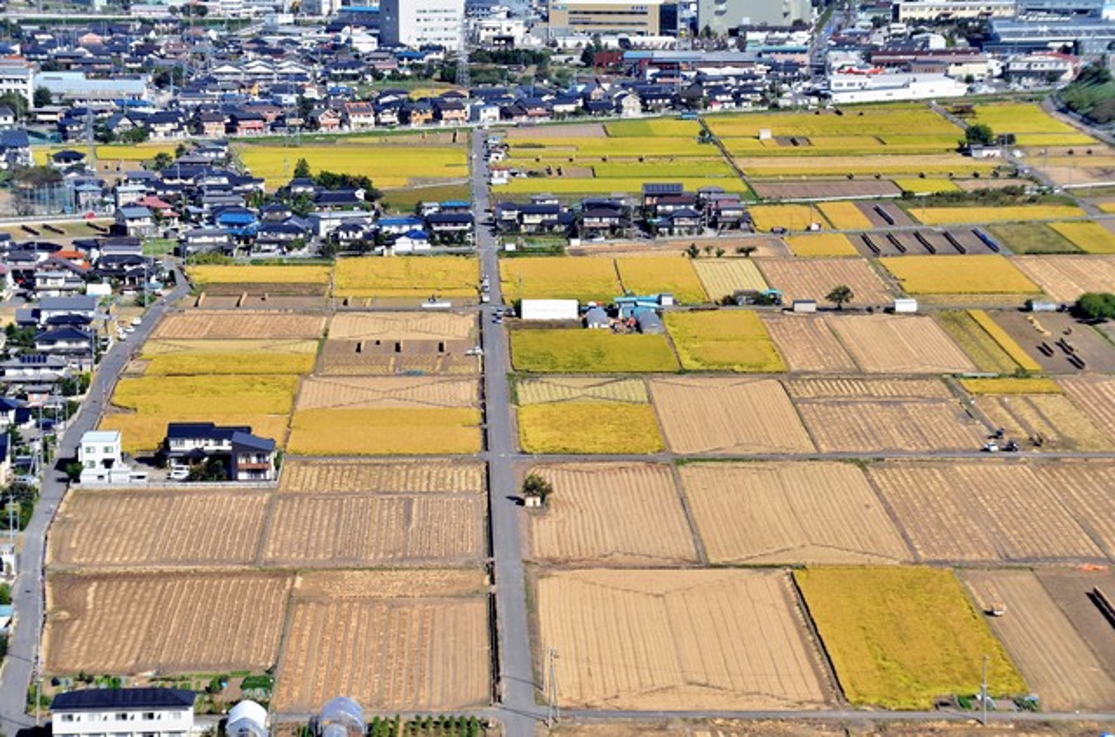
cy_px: 368
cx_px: 558
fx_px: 3707
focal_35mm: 120
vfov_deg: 11.4
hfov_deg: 17.1
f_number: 9
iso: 100
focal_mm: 80
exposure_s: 1/250
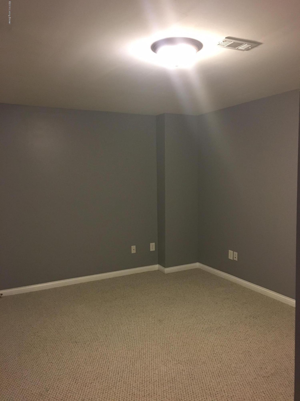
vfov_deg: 61.7
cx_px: 150
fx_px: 335
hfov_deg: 48.2
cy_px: 200
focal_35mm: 29
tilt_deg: -4.2
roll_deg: +0.4
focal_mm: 4.15
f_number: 2.2
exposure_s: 1/17
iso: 200
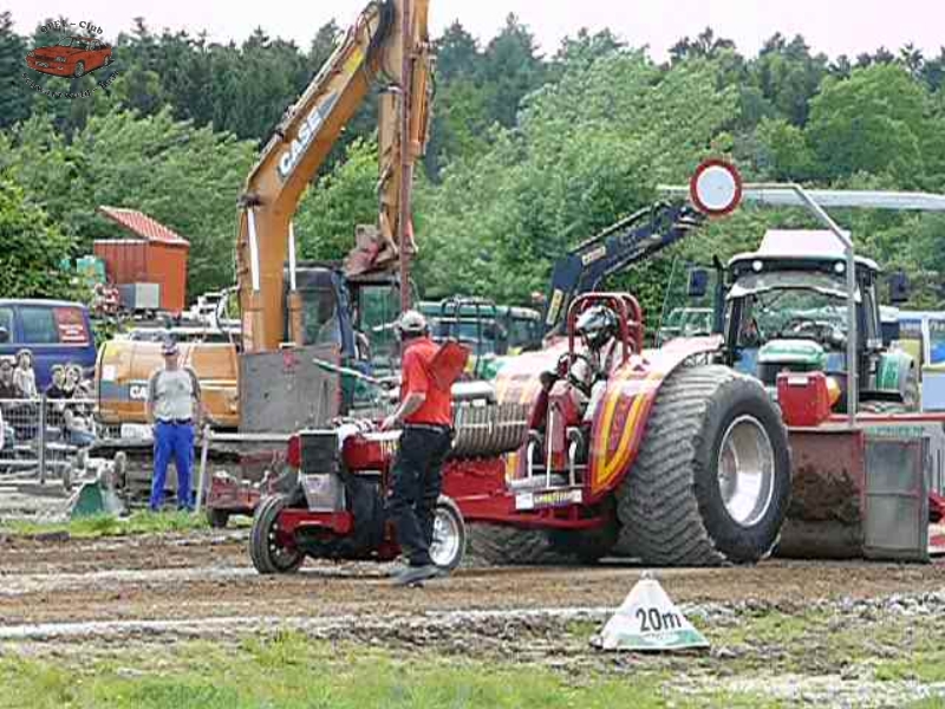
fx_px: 6115
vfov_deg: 6.6
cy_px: 354
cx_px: 472
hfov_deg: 8.8
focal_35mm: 224
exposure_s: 1/30
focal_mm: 47.3
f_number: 11
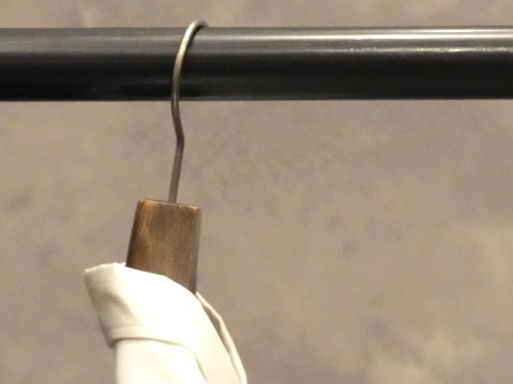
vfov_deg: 5.4
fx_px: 4089
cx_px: 146
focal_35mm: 276
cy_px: 449
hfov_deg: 7.2
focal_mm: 85
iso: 16000
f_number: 5.6
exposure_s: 1/250
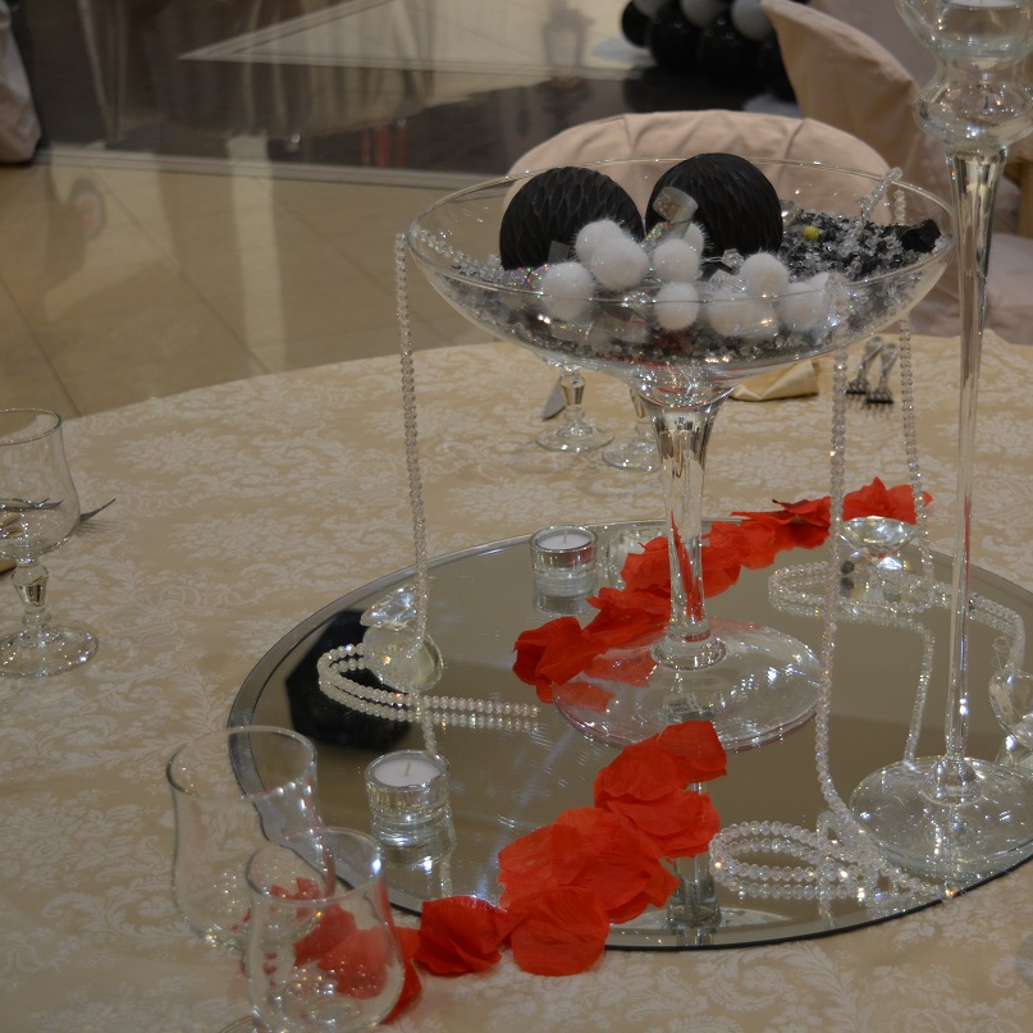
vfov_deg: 27.4
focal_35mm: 63
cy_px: 502
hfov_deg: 27.3
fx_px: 2116
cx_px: 693
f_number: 4.2
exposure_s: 1/15
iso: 200
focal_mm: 31
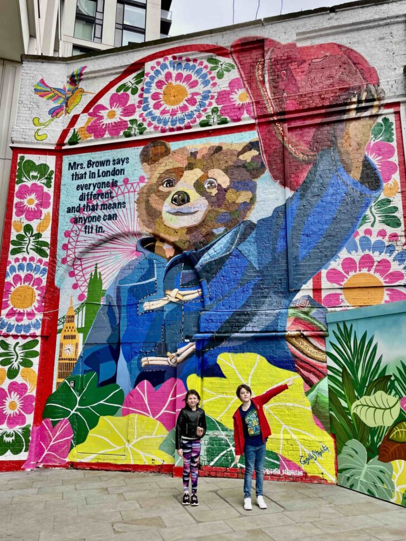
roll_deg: -1.2
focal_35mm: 27
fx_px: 422
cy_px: 274
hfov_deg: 51.4
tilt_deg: +13.2
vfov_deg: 65.3
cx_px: 199
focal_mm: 4.2
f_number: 1.6
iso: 32
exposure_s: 1/181
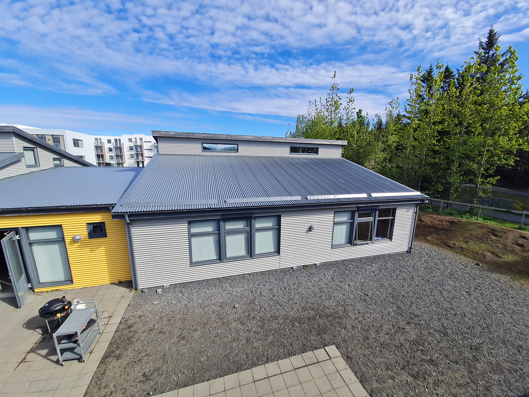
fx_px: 199
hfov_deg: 106.2
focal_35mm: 13
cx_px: 264
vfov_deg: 89.9
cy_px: 198
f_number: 2.2
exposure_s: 1/1176
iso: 40
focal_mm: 1.74
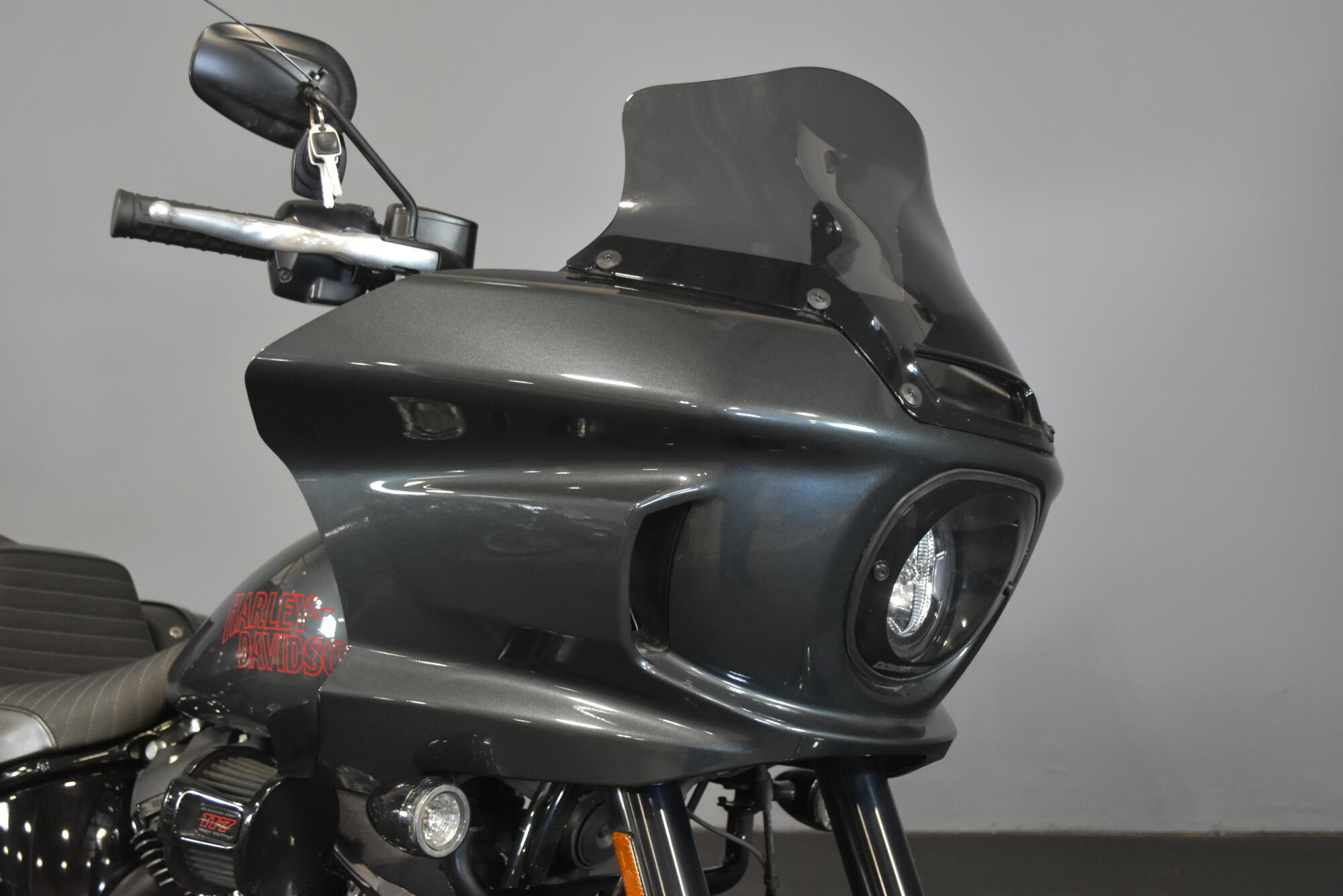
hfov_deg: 41.1
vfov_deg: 28.1
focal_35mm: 48
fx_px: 1791
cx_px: 672
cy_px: 448
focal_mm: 32
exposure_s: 1/30
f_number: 4.8
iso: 1600
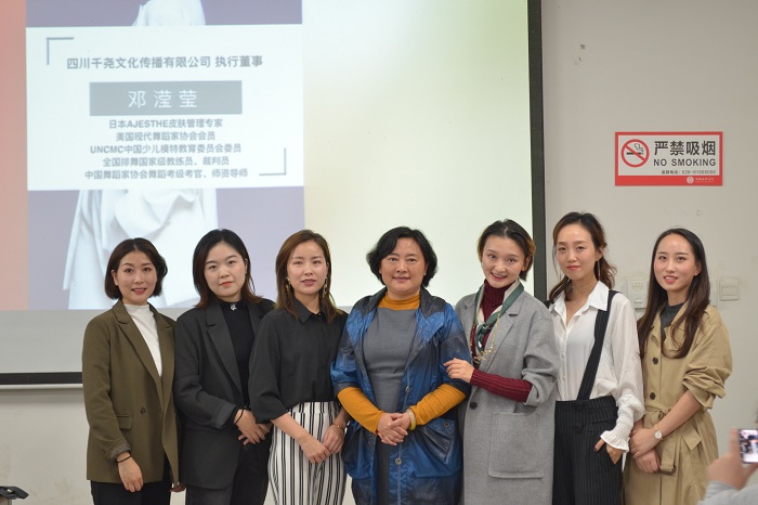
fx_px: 1578
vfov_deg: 18.2
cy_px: 252
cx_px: 379
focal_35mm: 75
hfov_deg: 27.0
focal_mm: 50
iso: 640
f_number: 5.6
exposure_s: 1/13
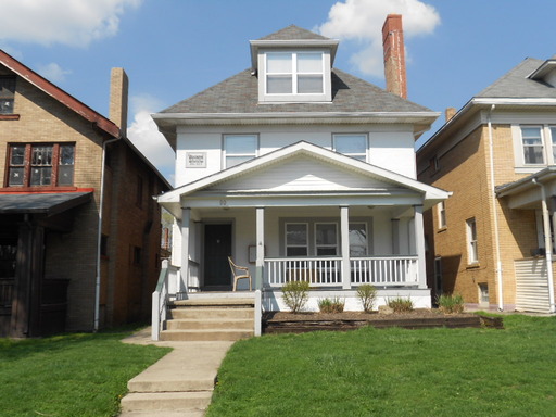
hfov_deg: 56.8
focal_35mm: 32
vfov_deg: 44.2
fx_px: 514
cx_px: 278
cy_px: 208
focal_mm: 5.8
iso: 80
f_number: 3.6
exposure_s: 1/1000
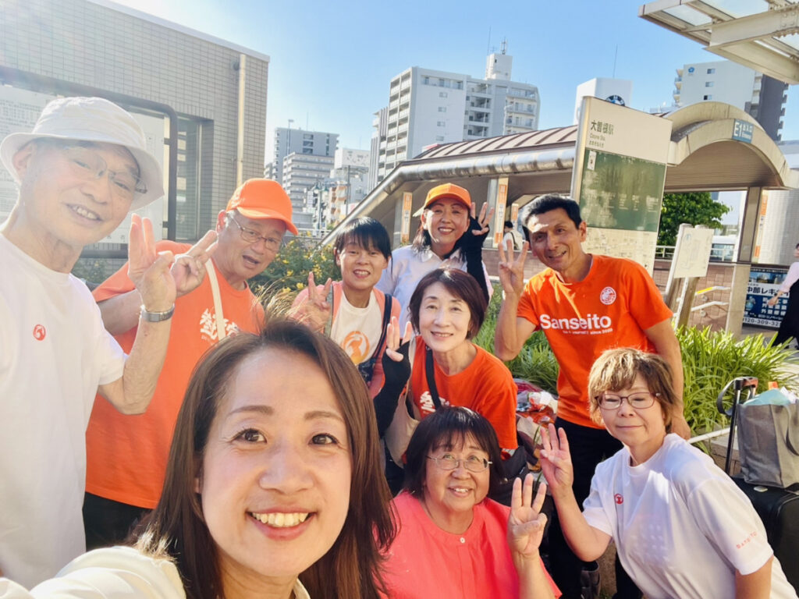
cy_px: 300
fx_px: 531
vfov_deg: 58.9
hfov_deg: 73.9
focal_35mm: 23
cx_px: 400
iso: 25
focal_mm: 2.71
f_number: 2.2
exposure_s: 1/243
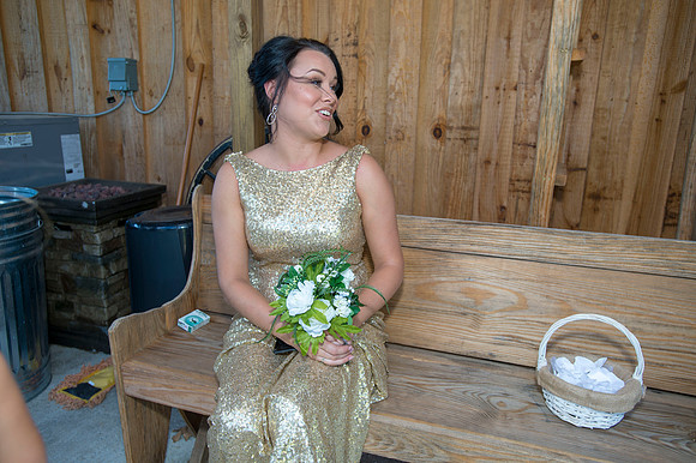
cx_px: 348
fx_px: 502
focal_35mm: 26
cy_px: 232
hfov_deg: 69.4
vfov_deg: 49.5
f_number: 4.5
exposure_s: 1/160
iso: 160
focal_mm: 26
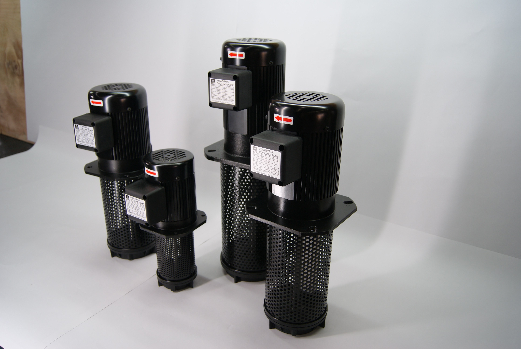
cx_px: 260
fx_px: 435
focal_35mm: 30
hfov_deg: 61.9
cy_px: 174
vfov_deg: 43.7
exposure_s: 1/30
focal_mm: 20
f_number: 3.5
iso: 125
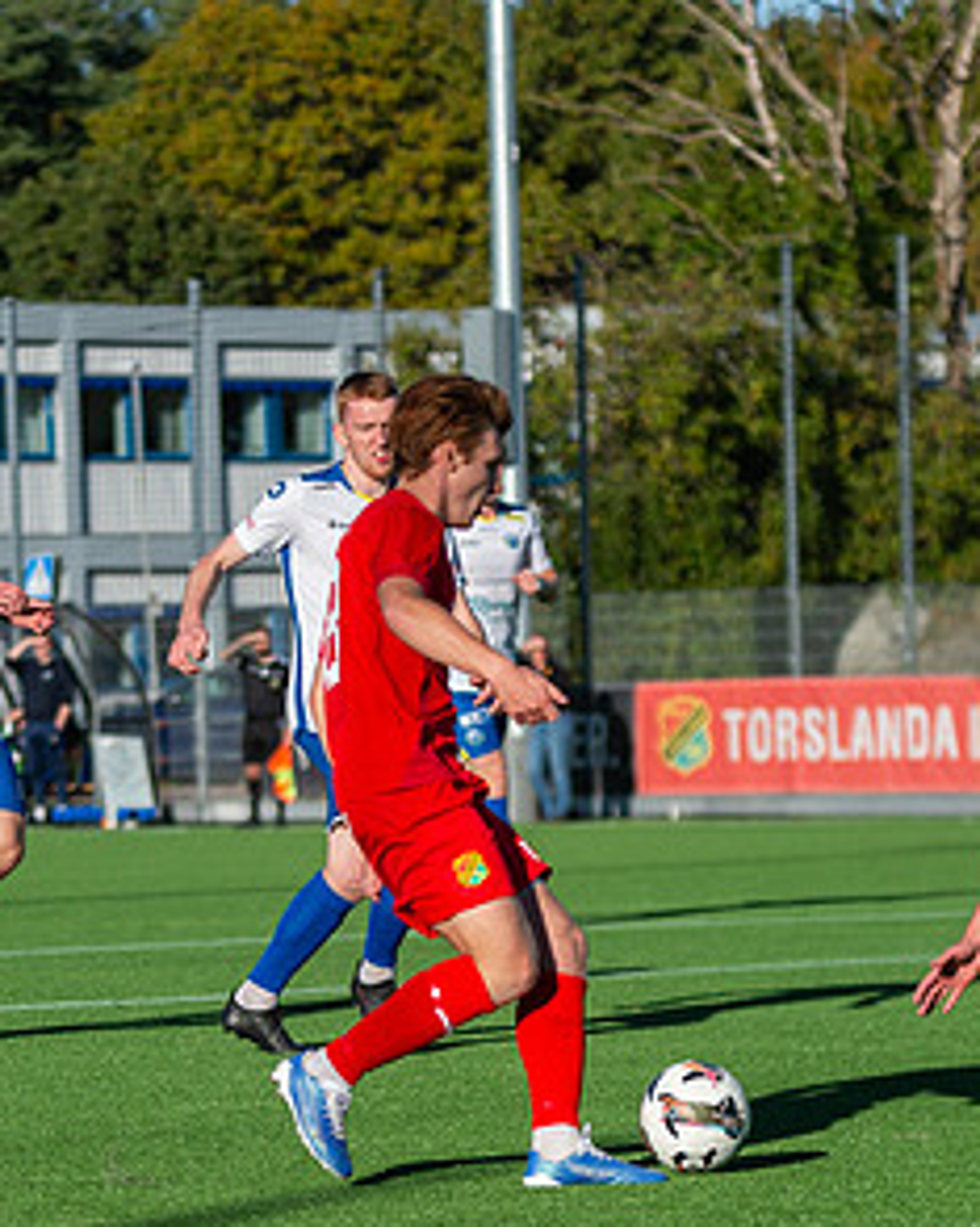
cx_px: 406
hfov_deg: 6.3
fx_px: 8928
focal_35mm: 246
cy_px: 948
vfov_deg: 7.9
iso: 100
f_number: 3.2
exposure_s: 1/1600
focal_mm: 100
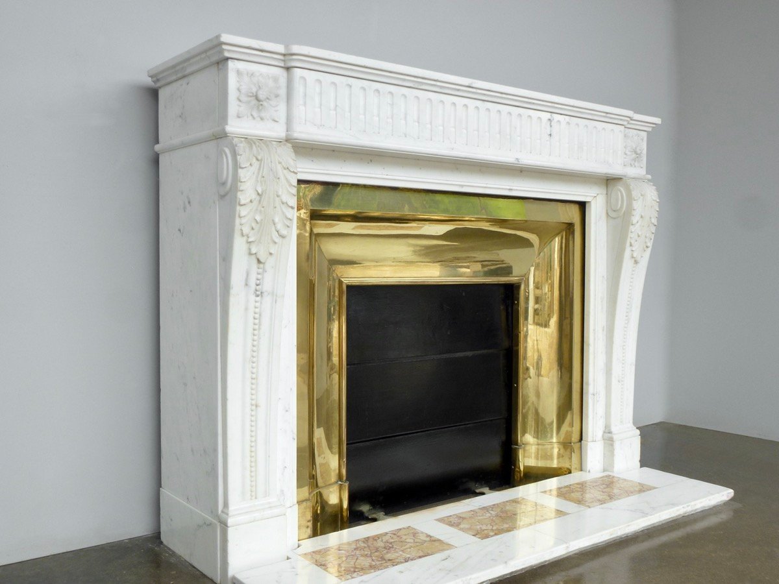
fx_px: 743
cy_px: 292
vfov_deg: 42.9
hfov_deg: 55.4
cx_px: 390
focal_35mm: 33
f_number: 3.6
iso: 100
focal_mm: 5.9
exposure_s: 1/100
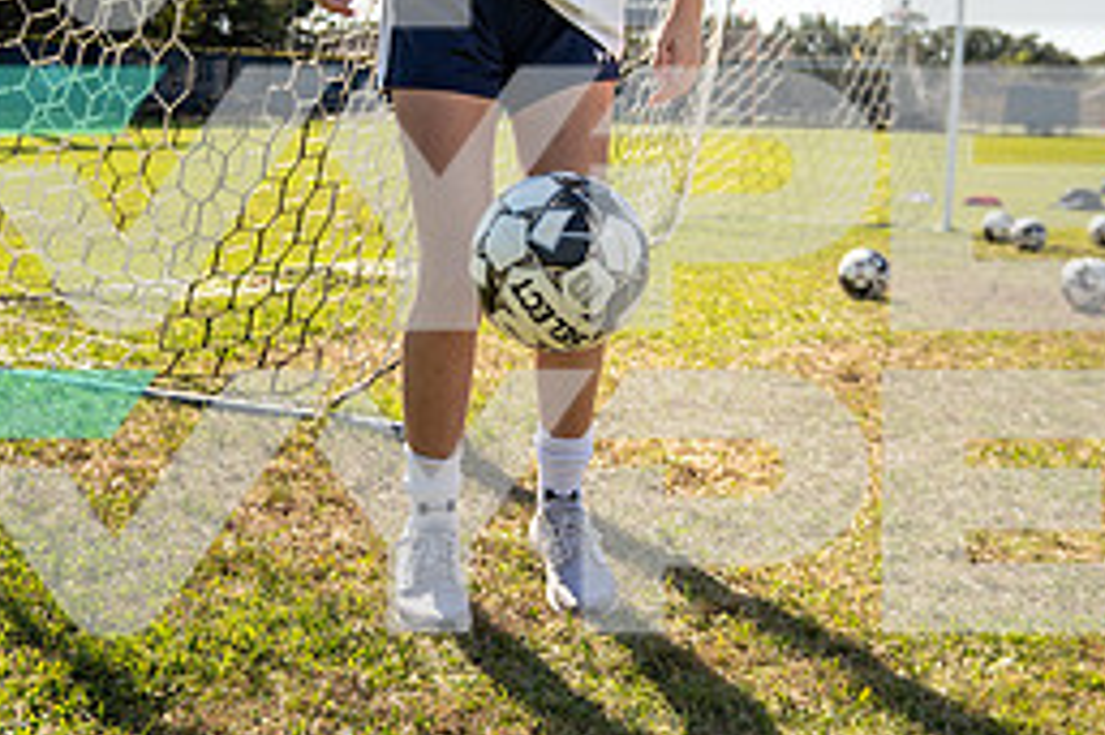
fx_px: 1503
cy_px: 202
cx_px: 542
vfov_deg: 27.2
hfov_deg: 40.4
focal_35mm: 49
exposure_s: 1/640
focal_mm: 28
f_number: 3.2
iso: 100
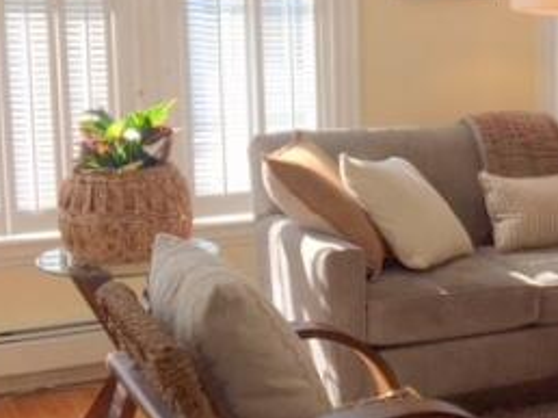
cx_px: 593
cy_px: 180
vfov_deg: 20.4
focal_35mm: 72
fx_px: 1160
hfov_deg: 25.4
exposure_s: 1/204
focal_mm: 4.15
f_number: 2.2
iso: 25
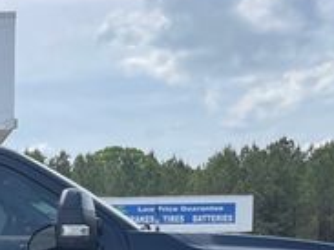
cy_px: 352
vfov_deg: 15.2
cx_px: -157
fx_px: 877
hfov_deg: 19.1
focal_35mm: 91
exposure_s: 1/1618
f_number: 1.6
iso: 32
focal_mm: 4.2
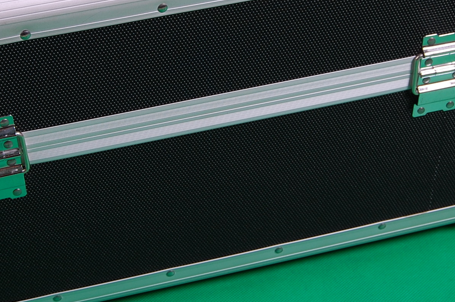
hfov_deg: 22.4
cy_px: 47
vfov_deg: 14.9
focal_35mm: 91
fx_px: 1148
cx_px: 180
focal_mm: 32
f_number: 8
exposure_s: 1/125
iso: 200
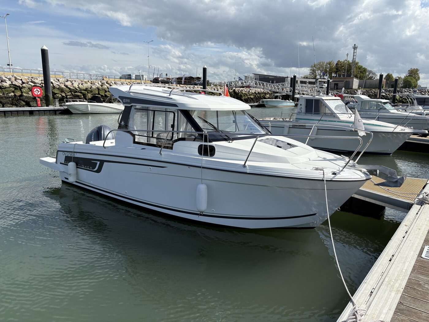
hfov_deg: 67.3
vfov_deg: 53.1
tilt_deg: -12.1
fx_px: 322
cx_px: 214
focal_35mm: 26
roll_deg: -1.1
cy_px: 161
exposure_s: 1/5348
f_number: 1.6
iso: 50
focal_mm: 5.96
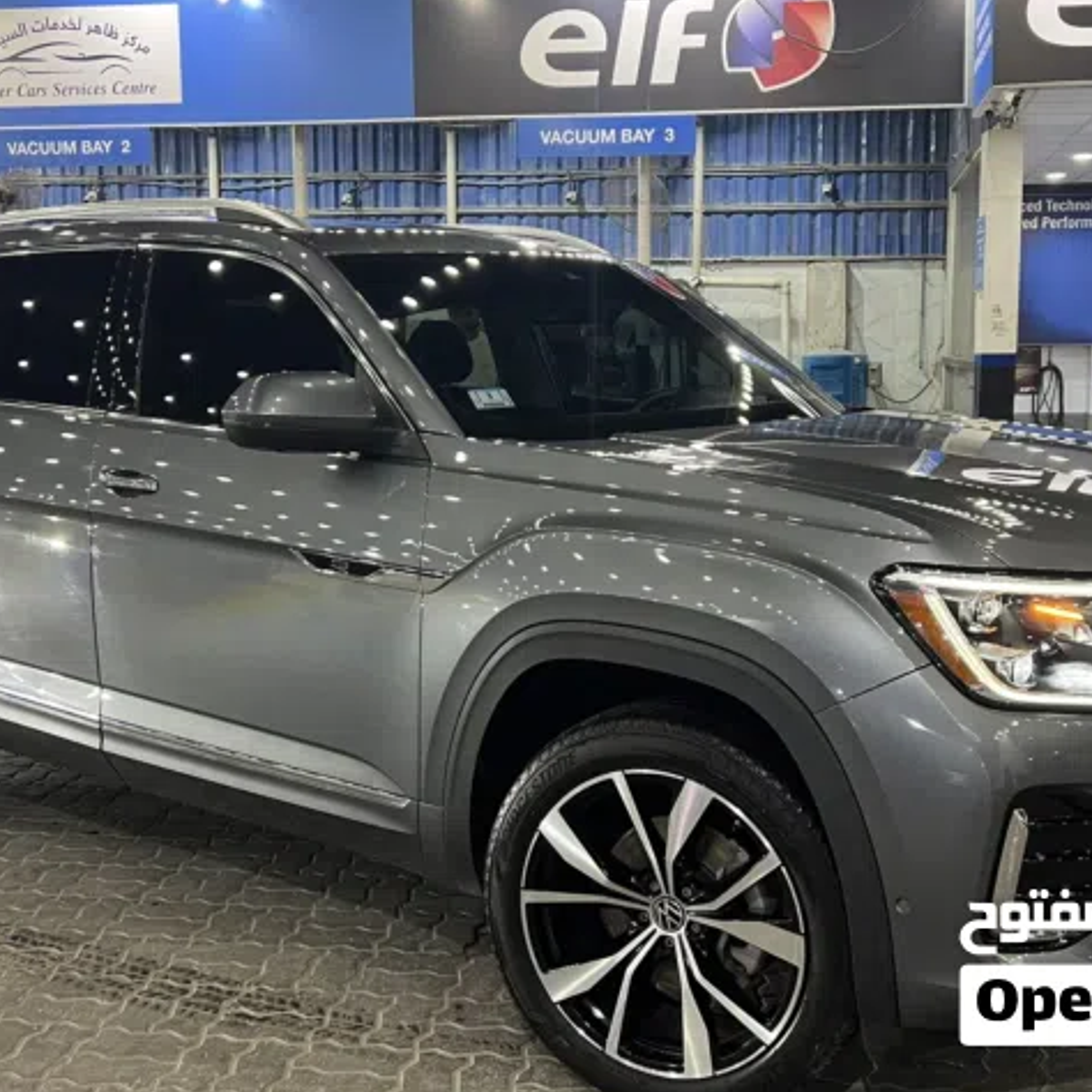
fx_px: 1106
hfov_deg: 52.4
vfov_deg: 52.5
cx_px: 613
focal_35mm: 31
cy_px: 548
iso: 100
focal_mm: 5.7
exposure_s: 1/50
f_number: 1.5
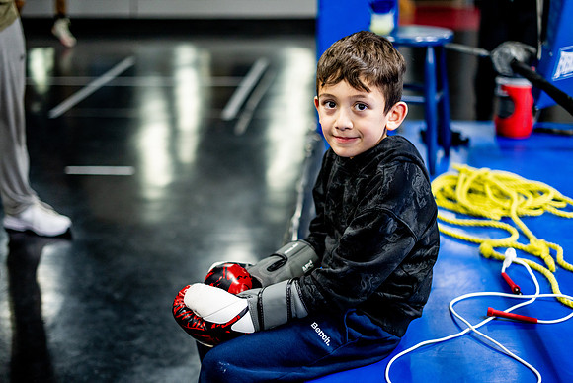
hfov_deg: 39.6
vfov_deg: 27.0
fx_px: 796
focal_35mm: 50
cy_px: 192
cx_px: 286
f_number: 1.8
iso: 2500
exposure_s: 1/400
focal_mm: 50
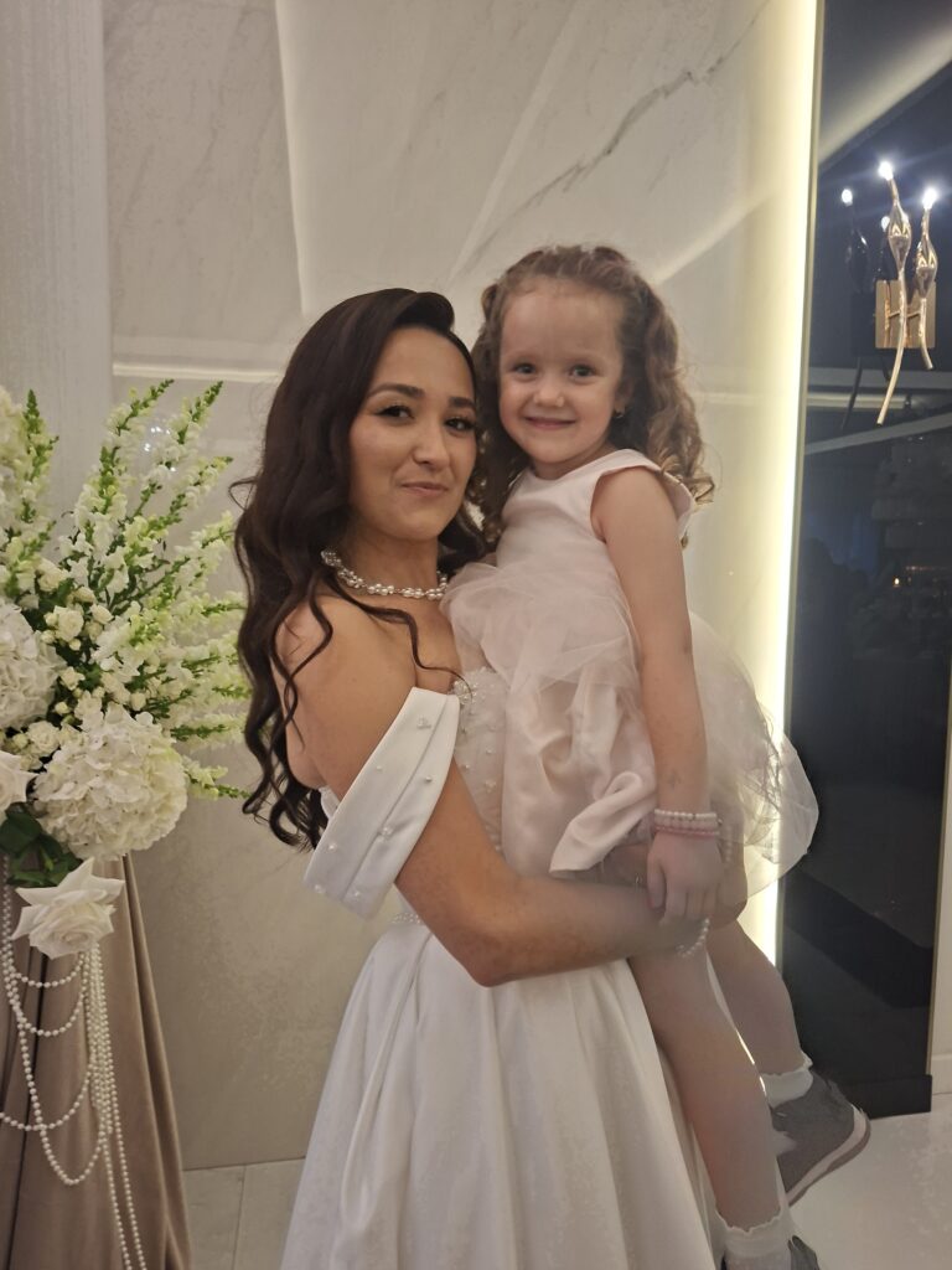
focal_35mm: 23
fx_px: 843
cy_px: 635
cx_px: 476
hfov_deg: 58.9
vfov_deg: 73.9
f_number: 1.8
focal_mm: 5.54
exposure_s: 1/33
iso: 250
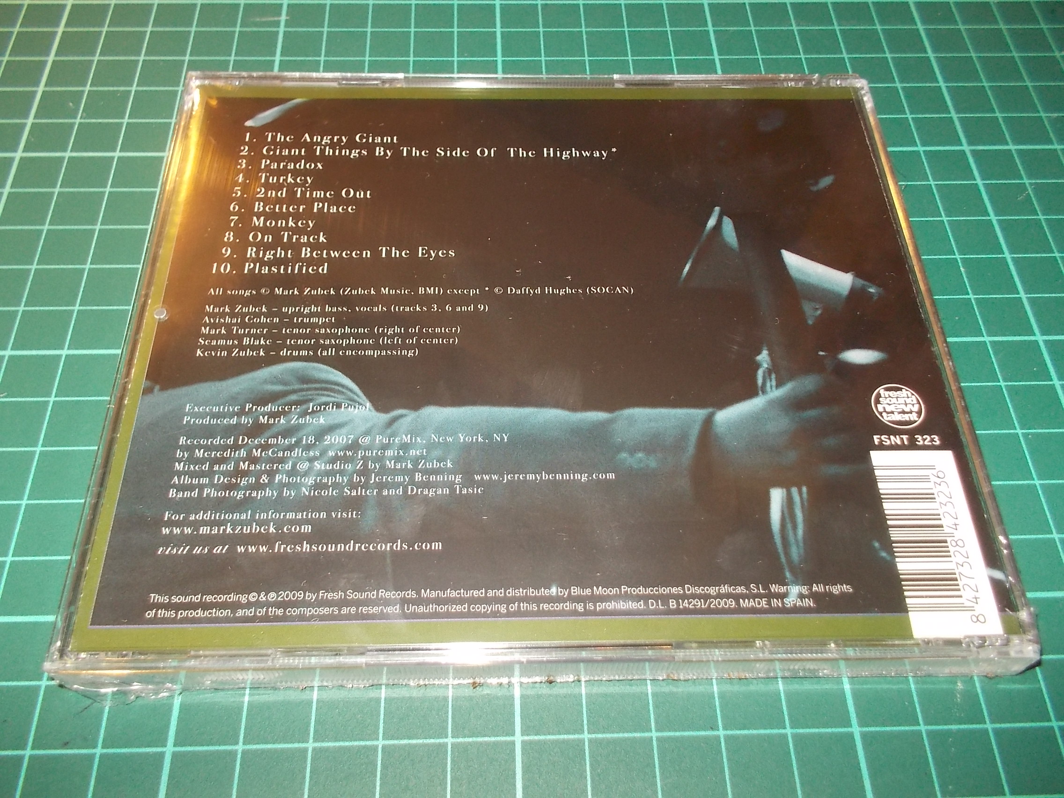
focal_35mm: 29
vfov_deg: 48.2
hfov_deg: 61.7
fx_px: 891
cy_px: 399
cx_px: 532
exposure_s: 1/30
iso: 200
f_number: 3.3
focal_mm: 4.1
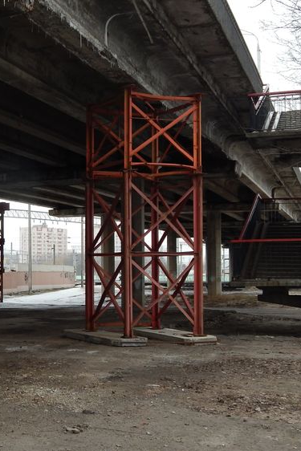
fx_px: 752
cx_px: 17
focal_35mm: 60
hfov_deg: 22.0
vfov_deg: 33.4
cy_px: 231
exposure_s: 1/160
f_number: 3.4
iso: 125
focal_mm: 6.8
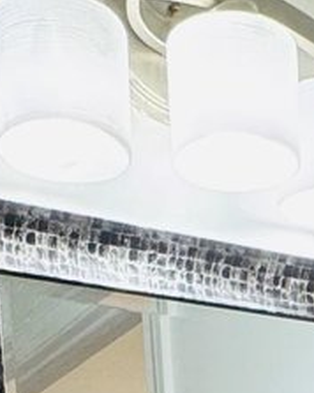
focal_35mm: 98
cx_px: 2
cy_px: 997
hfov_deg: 15.4
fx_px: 1140
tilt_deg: -11.0
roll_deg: +5.2
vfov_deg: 13.3
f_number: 2.2
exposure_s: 1/120
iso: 200
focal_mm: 2.22
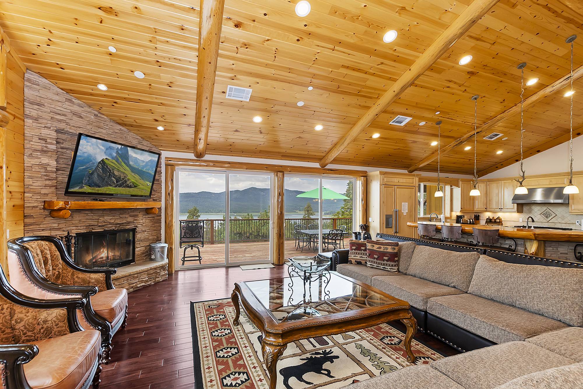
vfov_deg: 77.3
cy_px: 194
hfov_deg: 100.4
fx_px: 243
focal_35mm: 15
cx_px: 292
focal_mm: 10
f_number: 8
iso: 250
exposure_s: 1/30
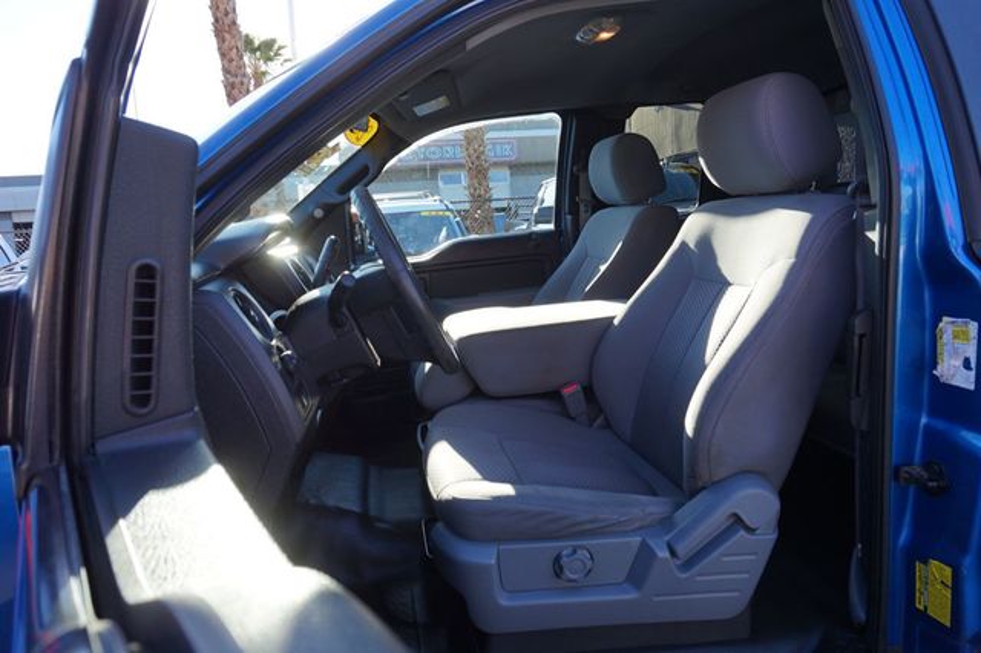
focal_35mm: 24
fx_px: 654
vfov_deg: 53.1
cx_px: 490
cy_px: 326
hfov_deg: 73.8
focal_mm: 16
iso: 100
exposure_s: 1/80
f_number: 5.6
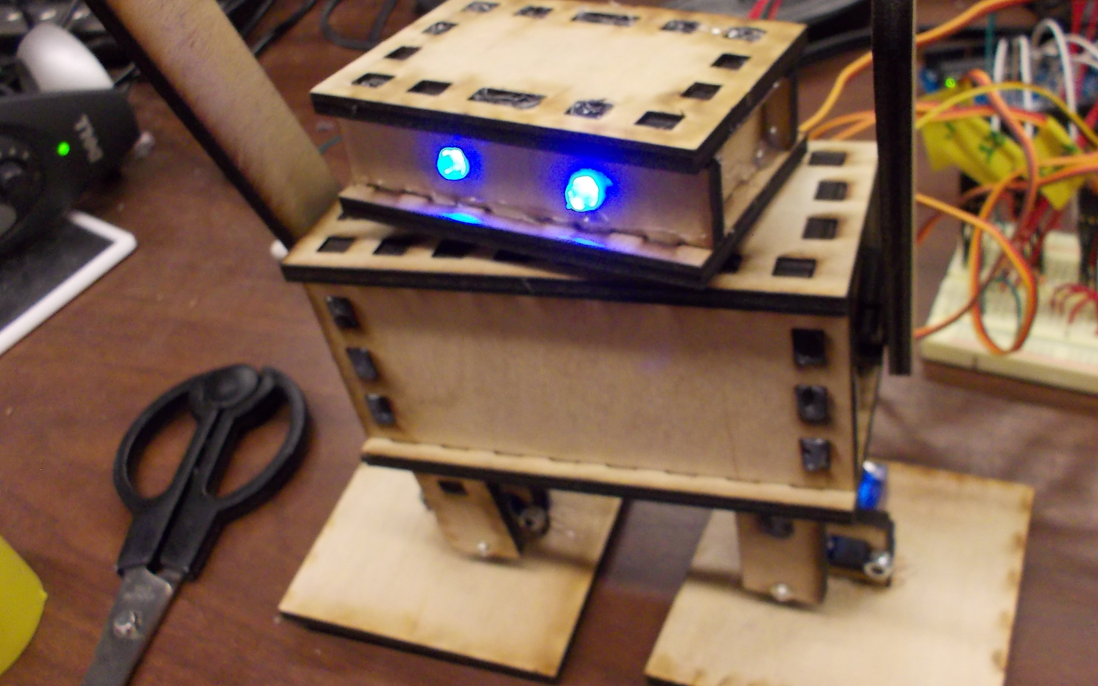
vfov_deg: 35.3
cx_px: 600
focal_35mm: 36
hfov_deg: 53.9
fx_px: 1077
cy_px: 329
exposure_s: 1/25
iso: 200
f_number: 3.3
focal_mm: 4.1
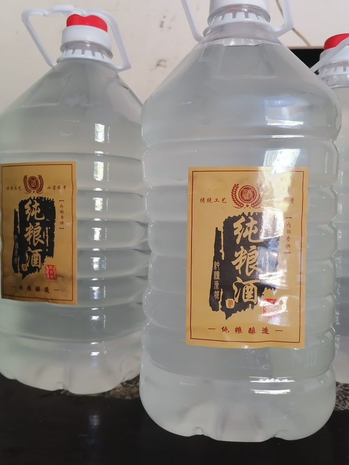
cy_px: 229
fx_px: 403
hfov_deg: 46.7
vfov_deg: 60.0
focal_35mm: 30
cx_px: 190
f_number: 1.8
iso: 200
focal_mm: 5.3
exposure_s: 1/33.3
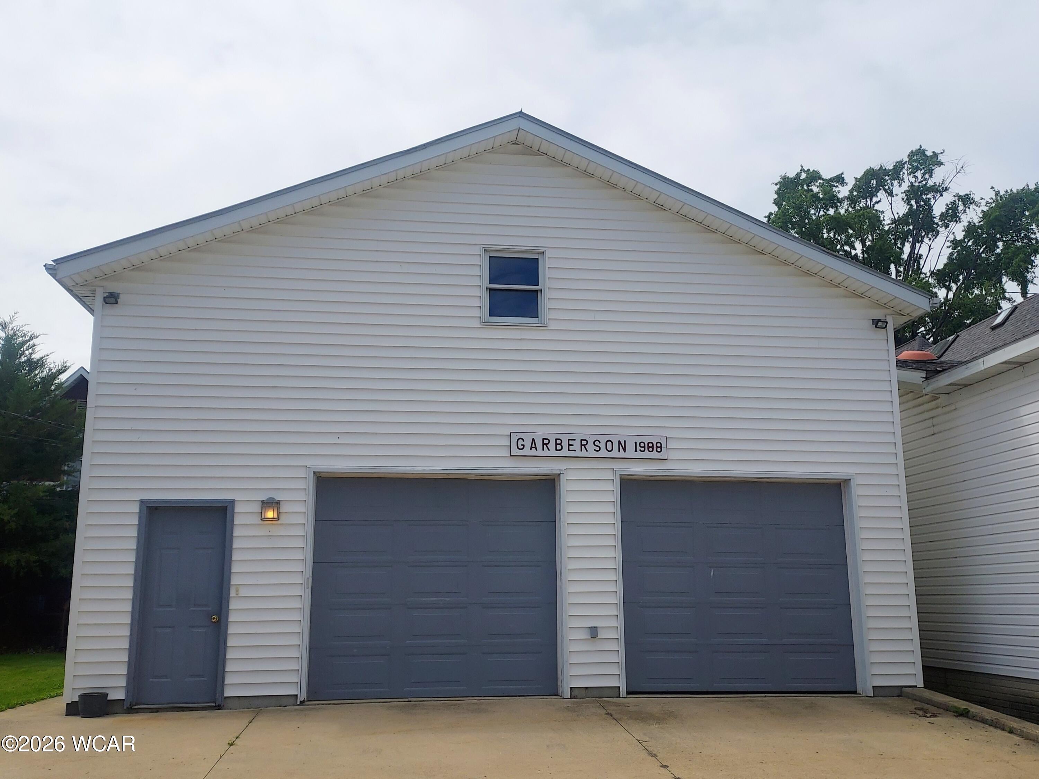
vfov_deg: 56.8
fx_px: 720
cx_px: 520
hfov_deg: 71.6
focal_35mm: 24
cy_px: 390
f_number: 1.8
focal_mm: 4.6
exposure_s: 1/1592
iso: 40
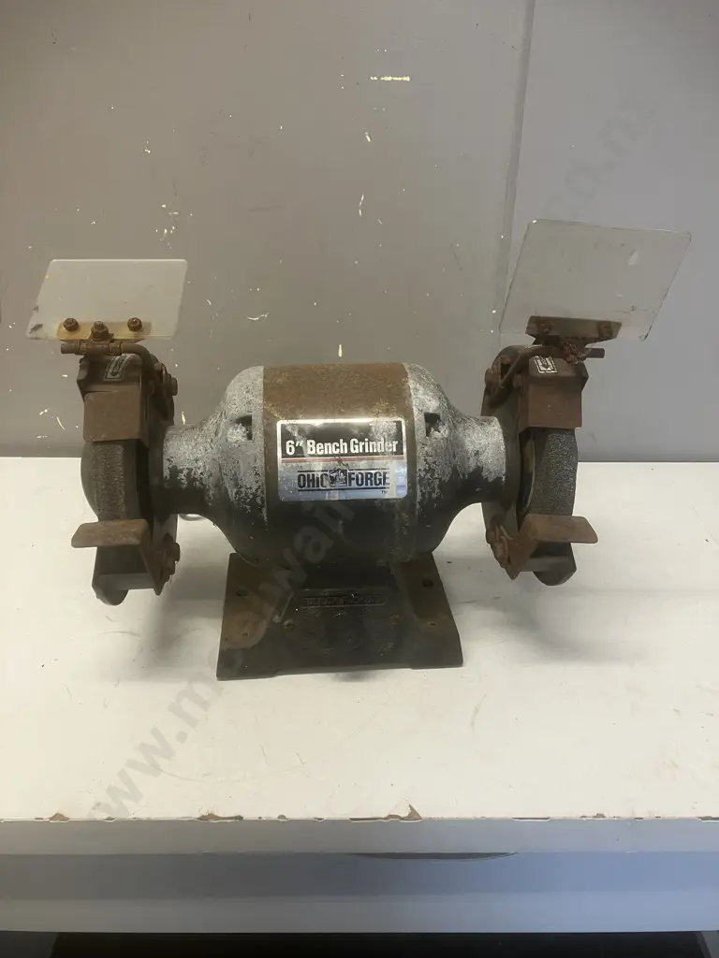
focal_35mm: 28
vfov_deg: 63.4
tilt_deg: -24.0
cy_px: 479
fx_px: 775
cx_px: 360
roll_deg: -1.4
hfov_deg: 49.7
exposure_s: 1/50
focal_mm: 3.99
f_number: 1.8
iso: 64
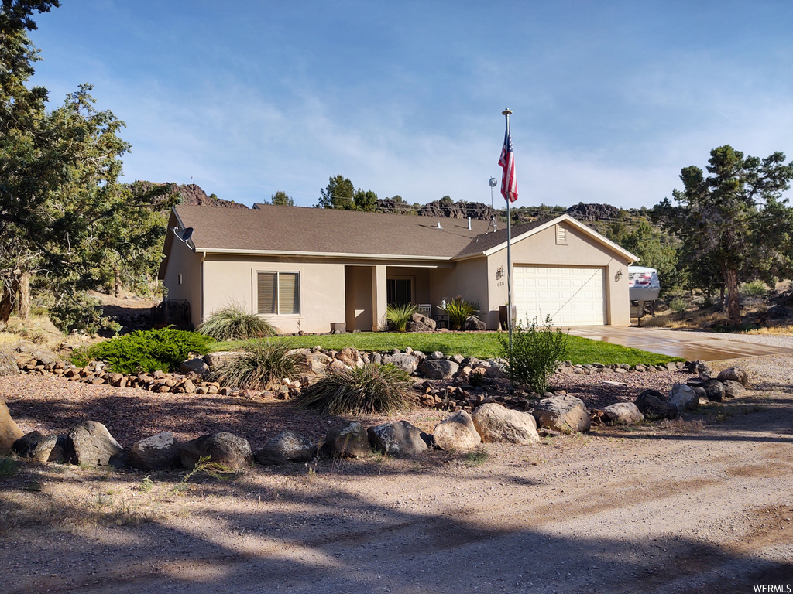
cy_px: 297
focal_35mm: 27
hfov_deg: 65.3
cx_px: 396
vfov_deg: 51.4
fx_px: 619
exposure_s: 1/4140
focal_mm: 4.75
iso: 100
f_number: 1.7
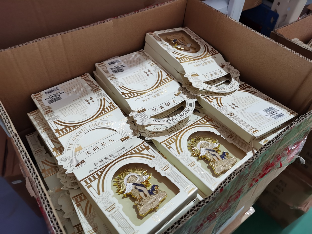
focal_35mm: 27
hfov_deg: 65.3
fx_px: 243
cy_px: 117
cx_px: 156
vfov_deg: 51.4
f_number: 1.8
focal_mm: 5.58
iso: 250
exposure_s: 1/33.3
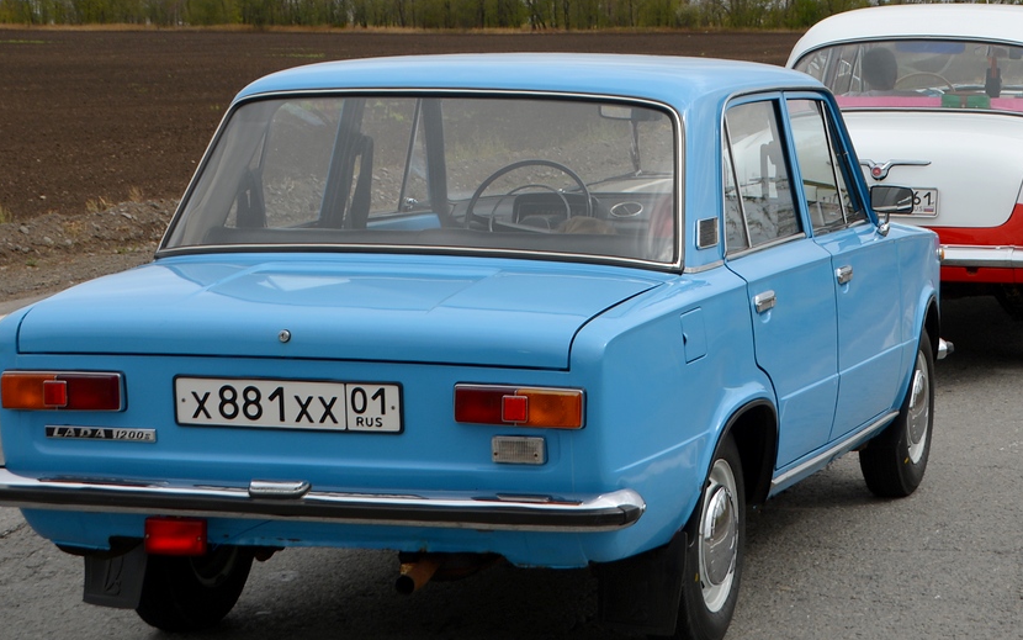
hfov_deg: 19.7
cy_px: 121
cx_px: 732
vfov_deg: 12.4
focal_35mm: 105
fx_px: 2928
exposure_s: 1/250
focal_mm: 38
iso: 100
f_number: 8
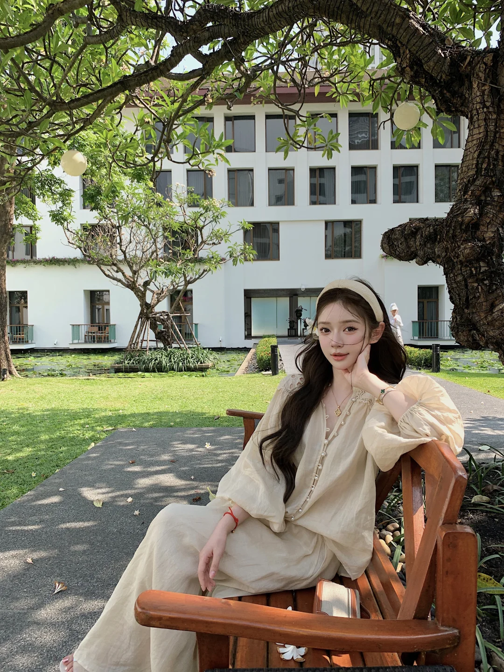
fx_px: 505
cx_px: 252
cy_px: 336
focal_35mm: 26
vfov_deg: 67.3
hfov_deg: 53.1
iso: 25
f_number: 1.8
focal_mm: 4.25
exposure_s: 1/1054
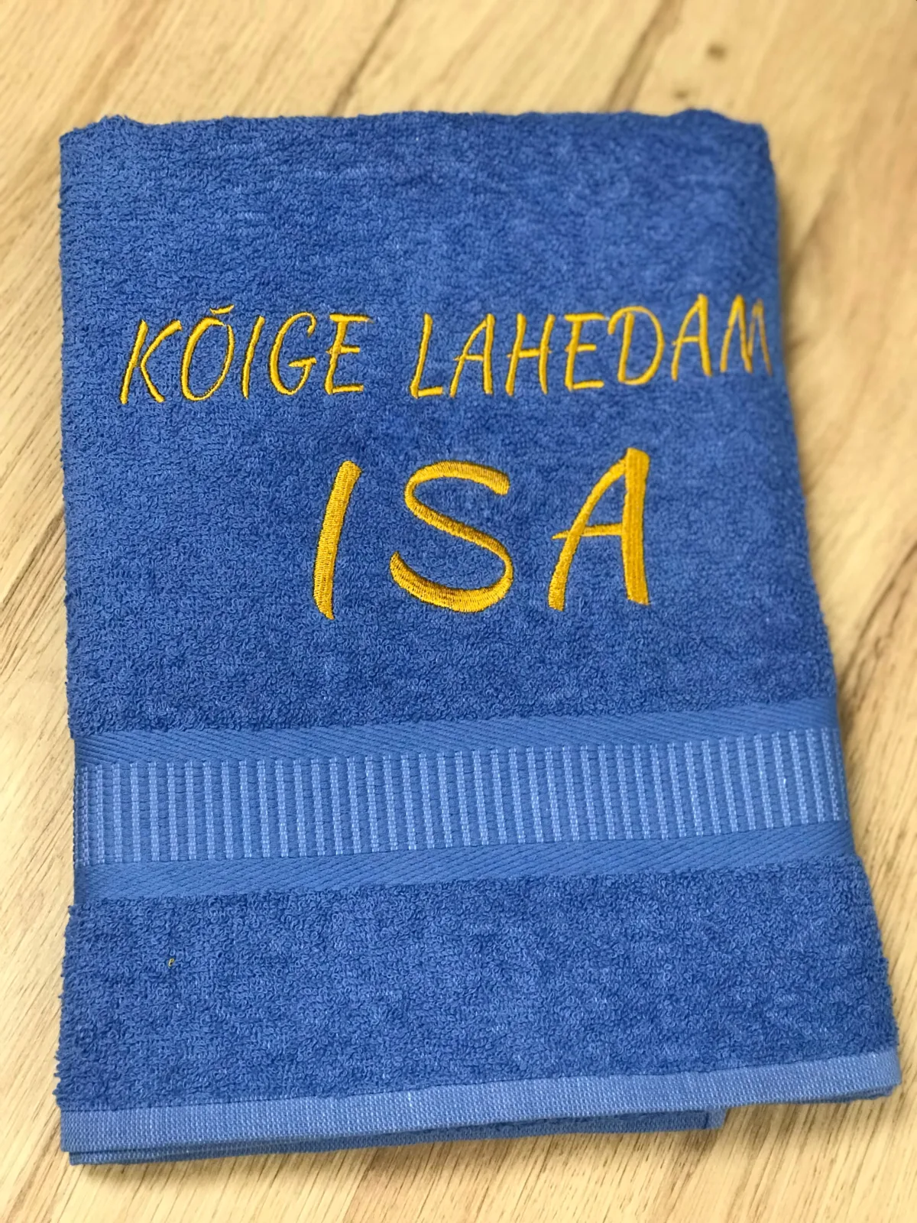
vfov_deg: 33.8
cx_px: 458
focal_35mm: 57
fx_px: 2013
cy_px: 612
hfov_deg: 25.7
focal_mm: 6.6
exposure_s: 1/50
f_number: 2.8
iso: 125
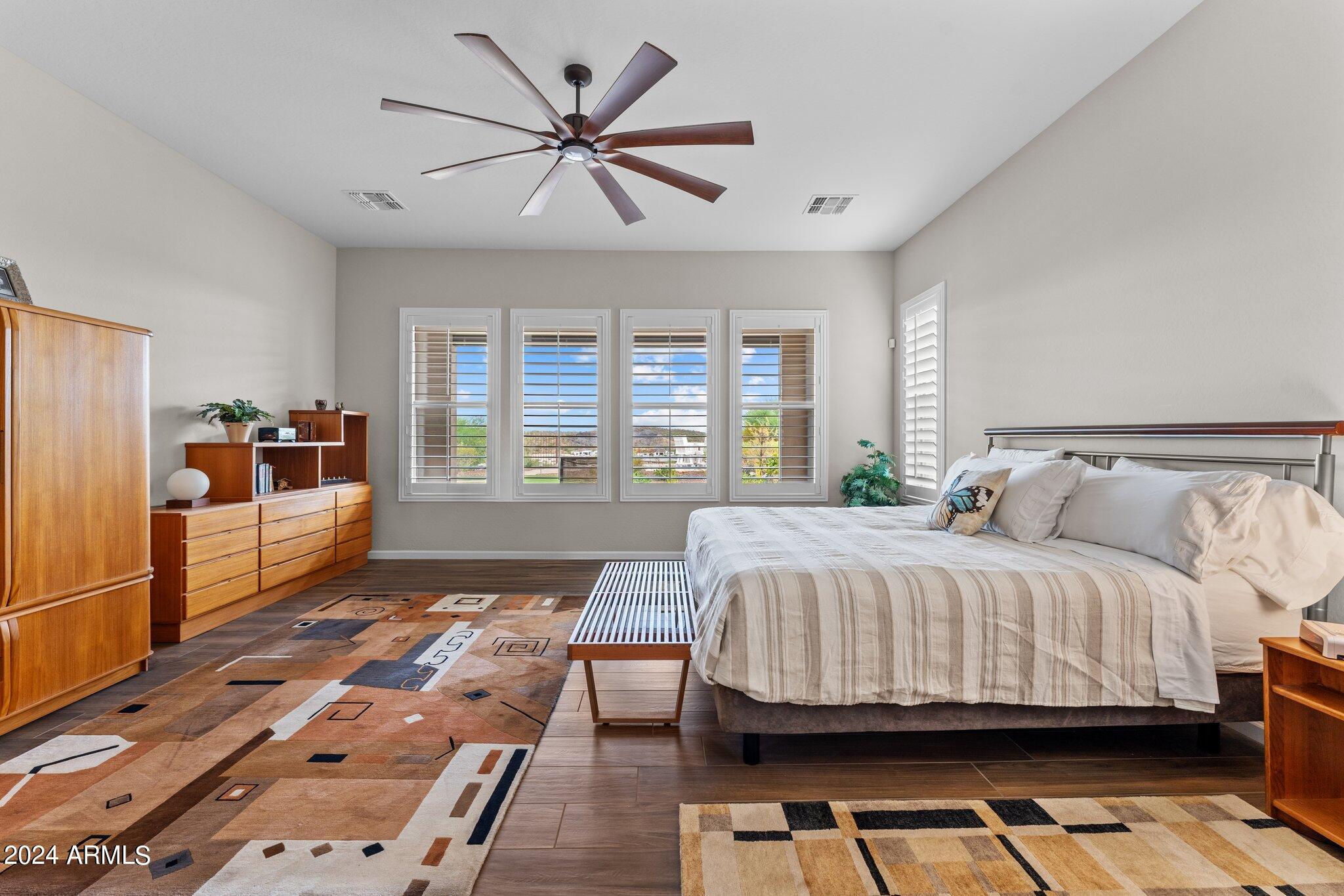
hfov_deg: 100.4
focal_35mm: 15
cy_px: 448
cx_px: 672
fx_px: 560
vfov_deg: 77.3
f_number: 8
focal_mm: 15
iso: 400
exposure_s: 1/5
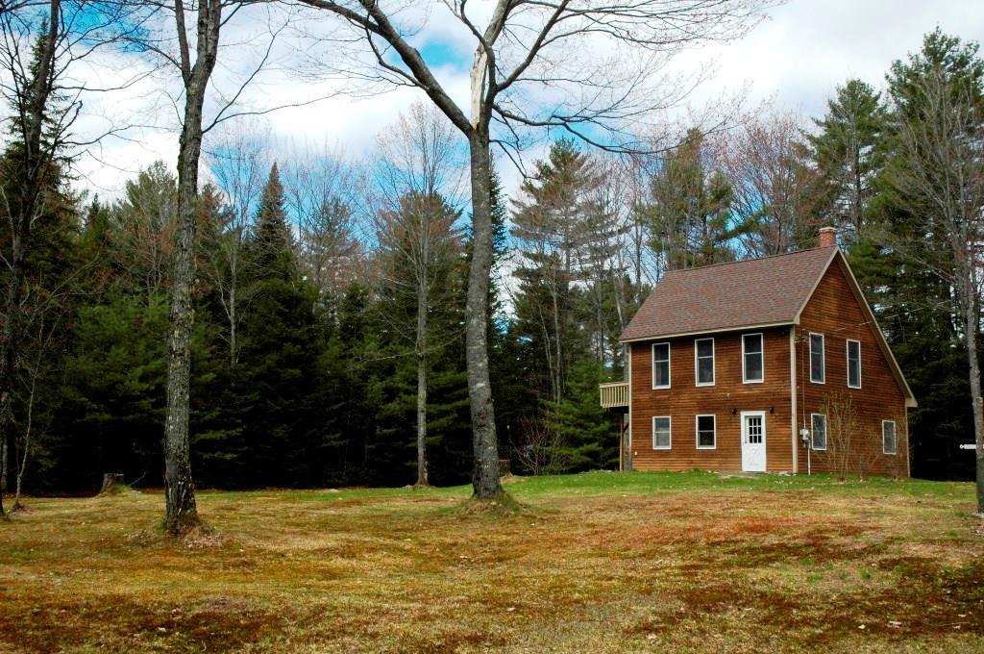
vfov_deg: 35.4
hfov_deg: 51.3
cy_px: 327
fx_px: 1024
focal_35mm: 38
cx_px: 492
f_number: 13
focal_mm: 25
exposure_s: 1/250
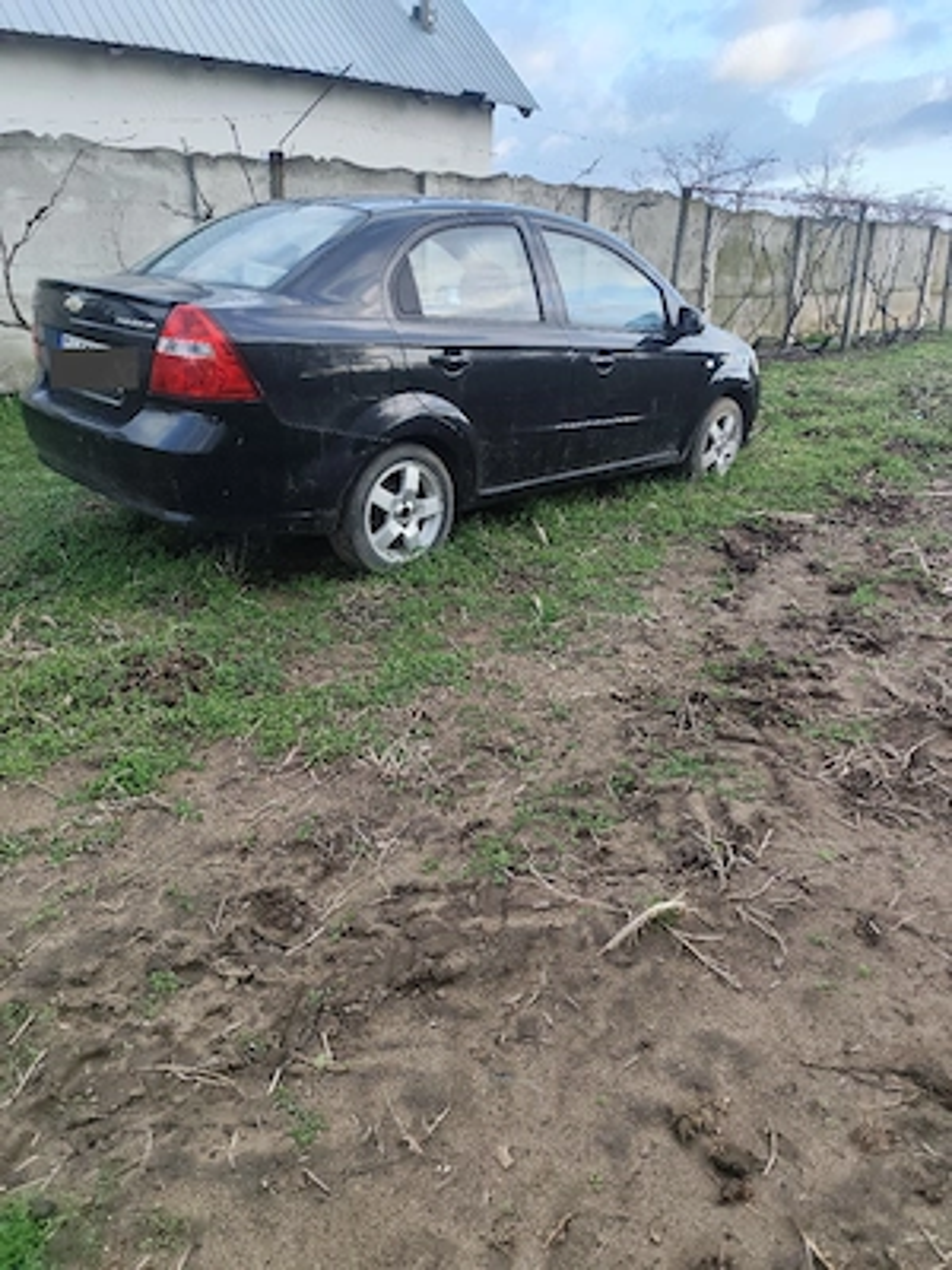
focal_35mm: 23
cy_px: 635
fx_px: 843
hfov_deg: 58.9
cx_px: 476
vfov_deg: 73.9
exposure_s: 1/208
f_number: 1.65
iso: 50
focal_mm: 6.19
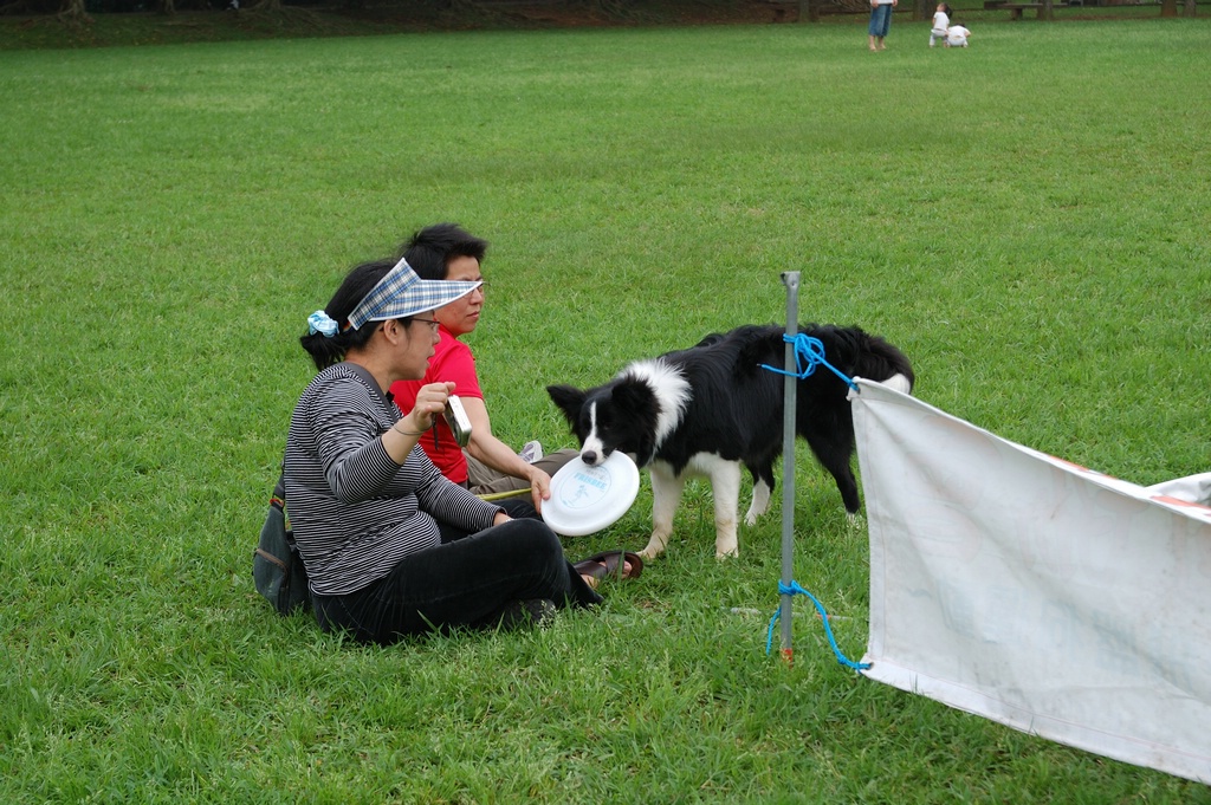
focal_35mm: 75
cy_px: 402
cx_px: 606
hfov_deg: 27.0
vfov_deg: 18.2
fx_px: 2521
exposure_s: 1/400
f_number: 5
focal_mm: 50
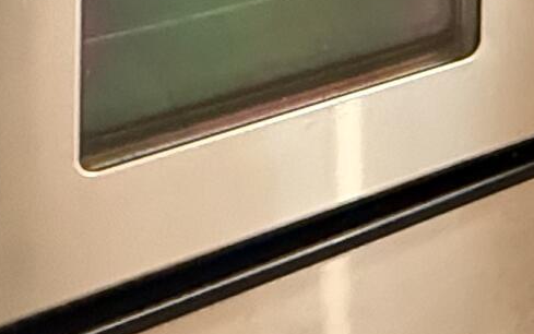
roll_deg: -1.1
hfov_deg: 20.1
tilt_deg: +0.6
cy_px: -570
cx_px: 766
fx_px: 1325
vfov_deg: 11.0
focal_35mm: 91
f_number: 2.2
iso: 1250
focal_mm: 2.22
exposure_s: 1/60
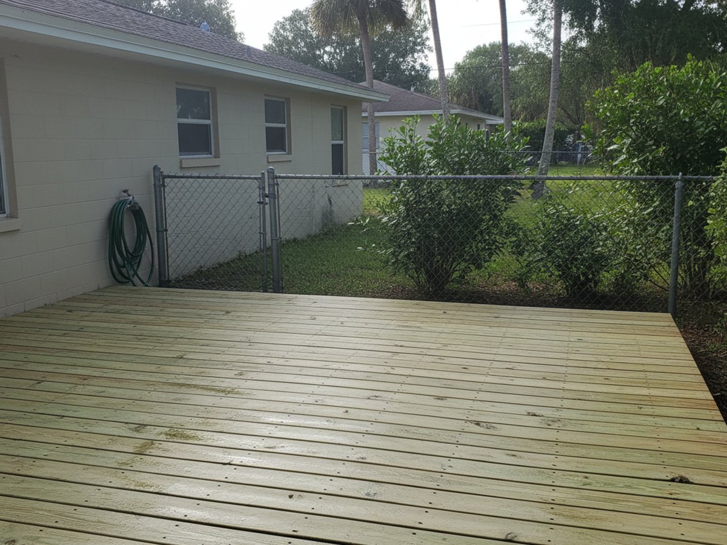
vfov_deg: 58.9
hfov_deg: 73.9
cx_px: 364
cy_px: 272
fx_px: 483
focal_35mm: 23
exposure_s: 1/962
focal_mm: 6.4
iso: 1128
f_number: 1.8
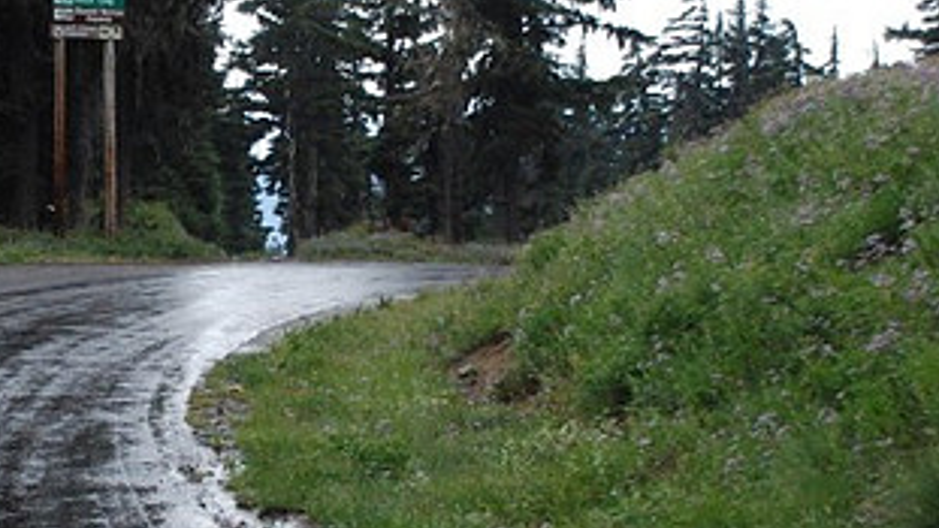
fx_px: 2265
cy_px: 342
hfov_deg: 23.1
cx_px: 178
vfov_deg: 13.3
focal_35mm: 91
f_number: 4.2
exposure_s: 1/1000
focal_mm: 31
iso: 1600
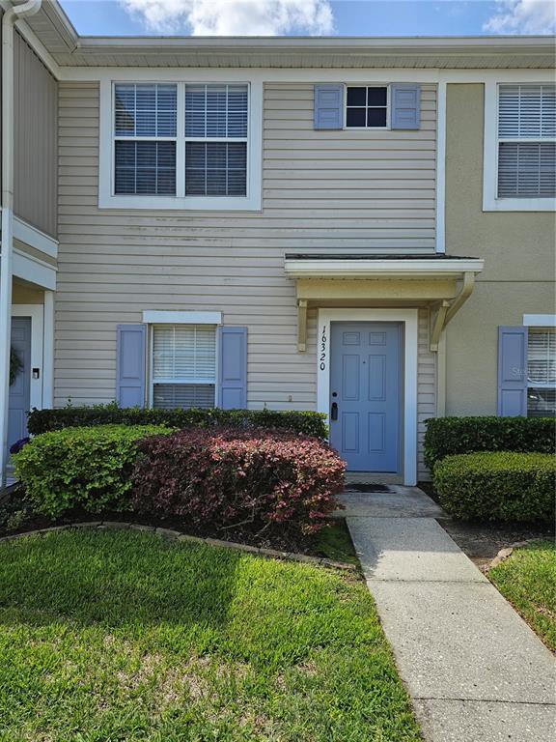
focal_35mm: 23
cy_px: 371
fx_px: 493
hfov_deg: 58.9
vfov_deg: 73.9
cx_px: 278
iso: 10
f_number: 1.7
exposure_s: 1/487
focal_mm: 6.3
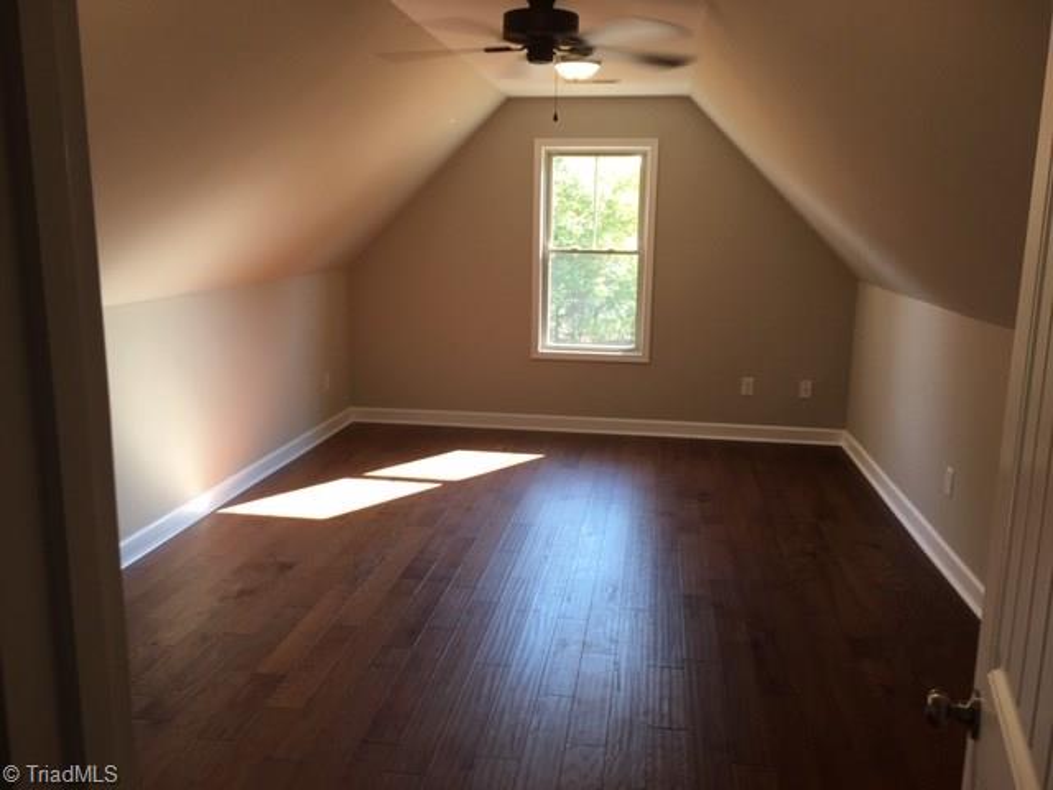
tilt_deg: -9.2
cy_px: 395
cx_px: 526
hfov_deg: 61.7
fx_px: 882
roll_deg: -0.4
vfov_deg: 48.2
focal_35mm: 29
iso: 25
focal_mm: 4.15
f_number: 2.2
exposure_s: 1/40
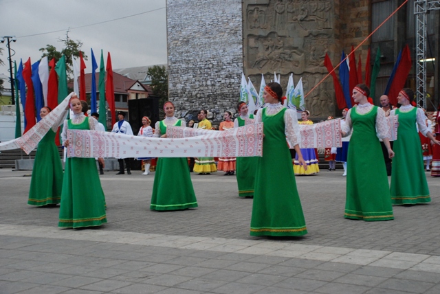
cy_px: 147
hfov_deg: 37.8
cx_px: 220
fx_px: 642
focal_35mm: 52
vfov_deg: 25.8
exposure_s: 1/125
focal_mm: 35
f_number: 5.6
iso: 1250
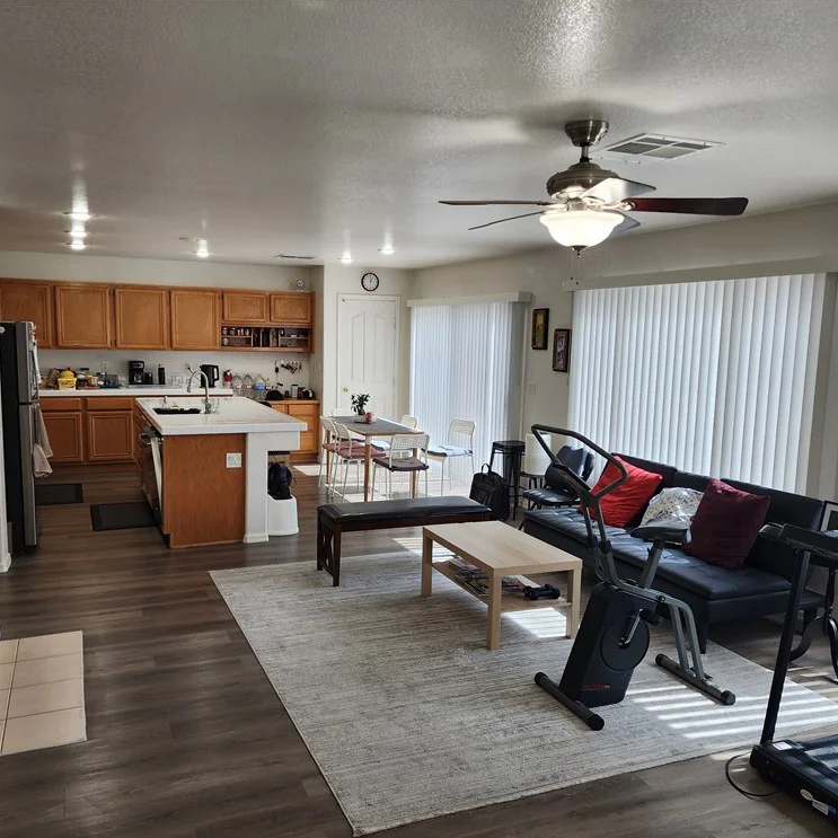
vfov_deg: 57.3
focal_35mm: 28
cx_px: 396
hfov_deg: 57.3
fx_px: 767
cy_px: 431
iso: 64
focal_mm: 6.4
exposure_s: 1/120
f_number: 1.8
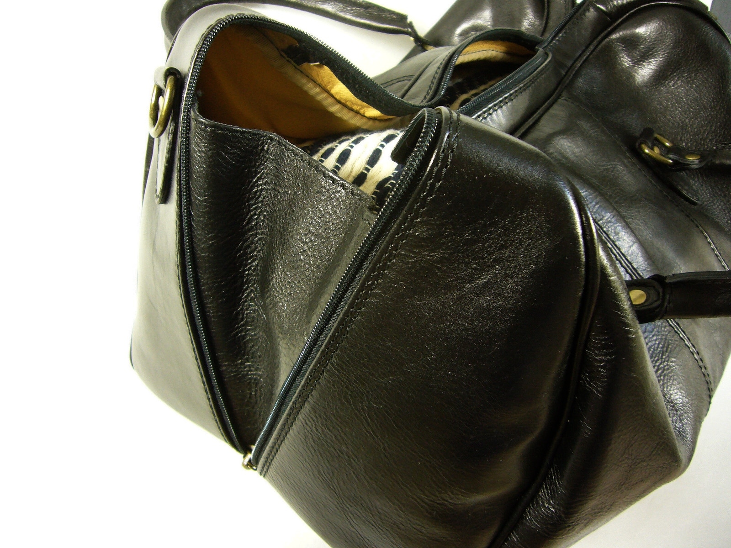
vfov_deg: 49.7
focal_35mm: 28
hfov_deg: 63.4
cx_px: 366
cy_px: 274
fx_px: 591
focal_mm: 4.6
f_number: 2.8
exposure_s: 1/25
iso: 200
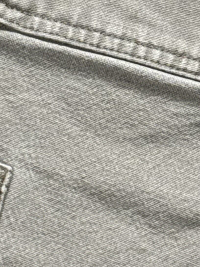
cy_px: 27
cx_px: 86
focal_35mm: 226
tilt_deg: -77.6
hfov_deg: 6.6
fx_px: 1741
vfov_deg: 8.7
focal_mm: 6.76
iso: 125
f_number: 1.78
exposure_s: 1/60
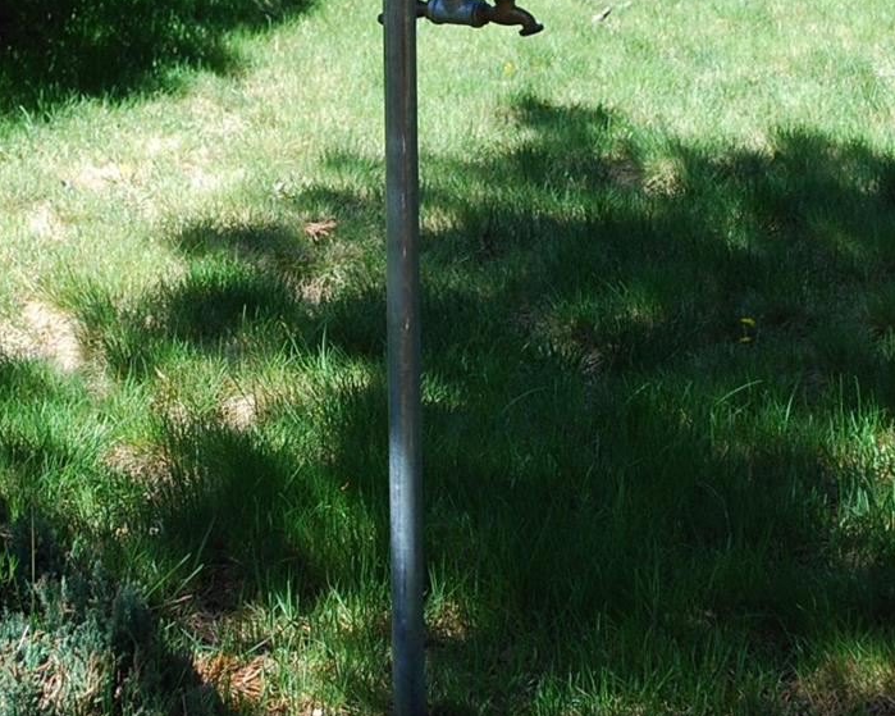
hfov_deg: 15.2
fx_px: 3364
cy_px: 186
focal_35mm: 127
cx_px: 405
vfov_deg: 12.1
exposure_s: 1/125
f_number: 5.6
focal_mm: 42
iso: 110
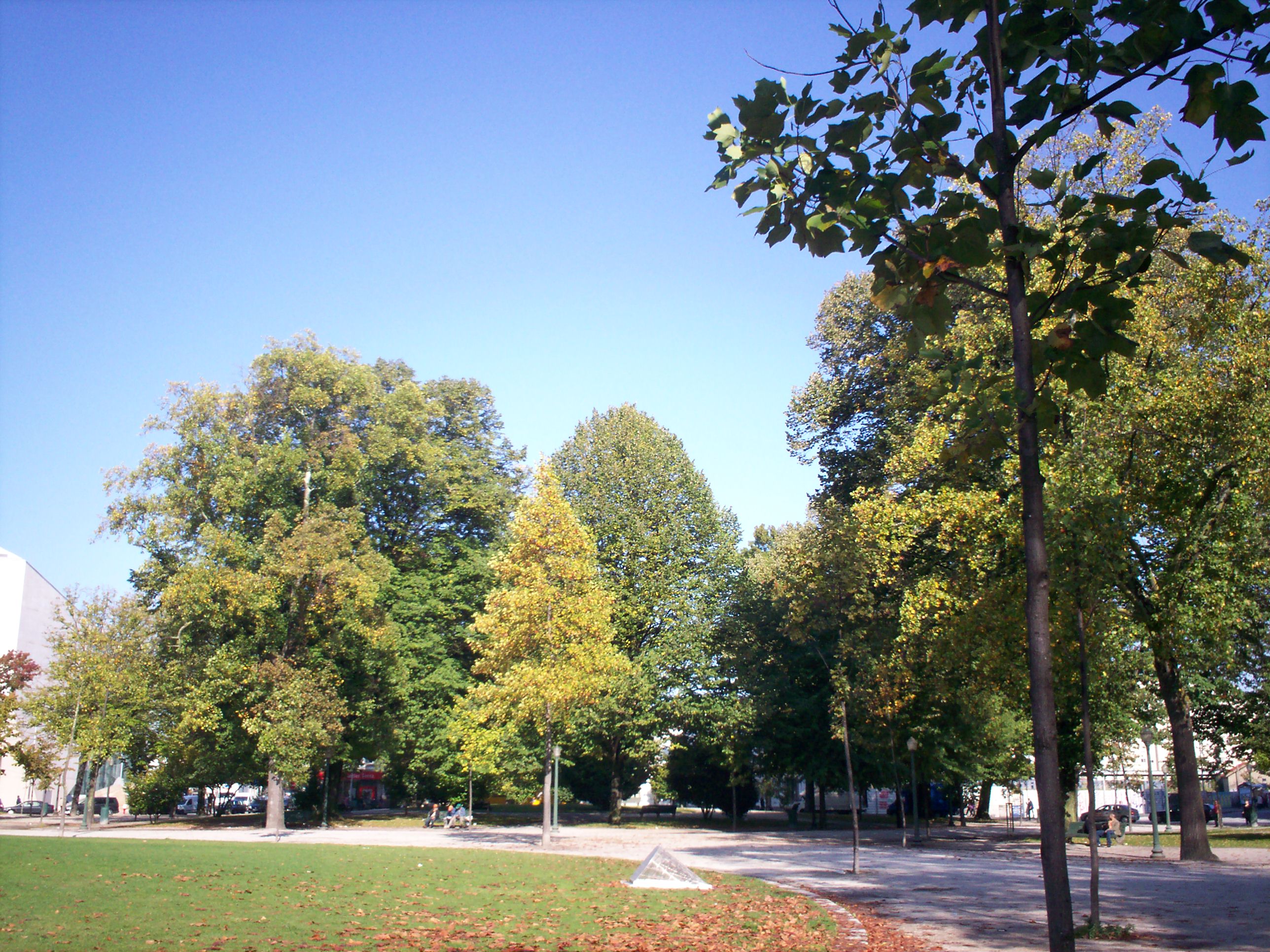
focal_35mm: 36
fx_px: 1321
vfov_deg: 39.7
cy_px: 476
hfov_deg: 51.4
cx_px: 635
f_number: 4.5
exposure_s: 1/278
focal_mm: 6
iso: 100
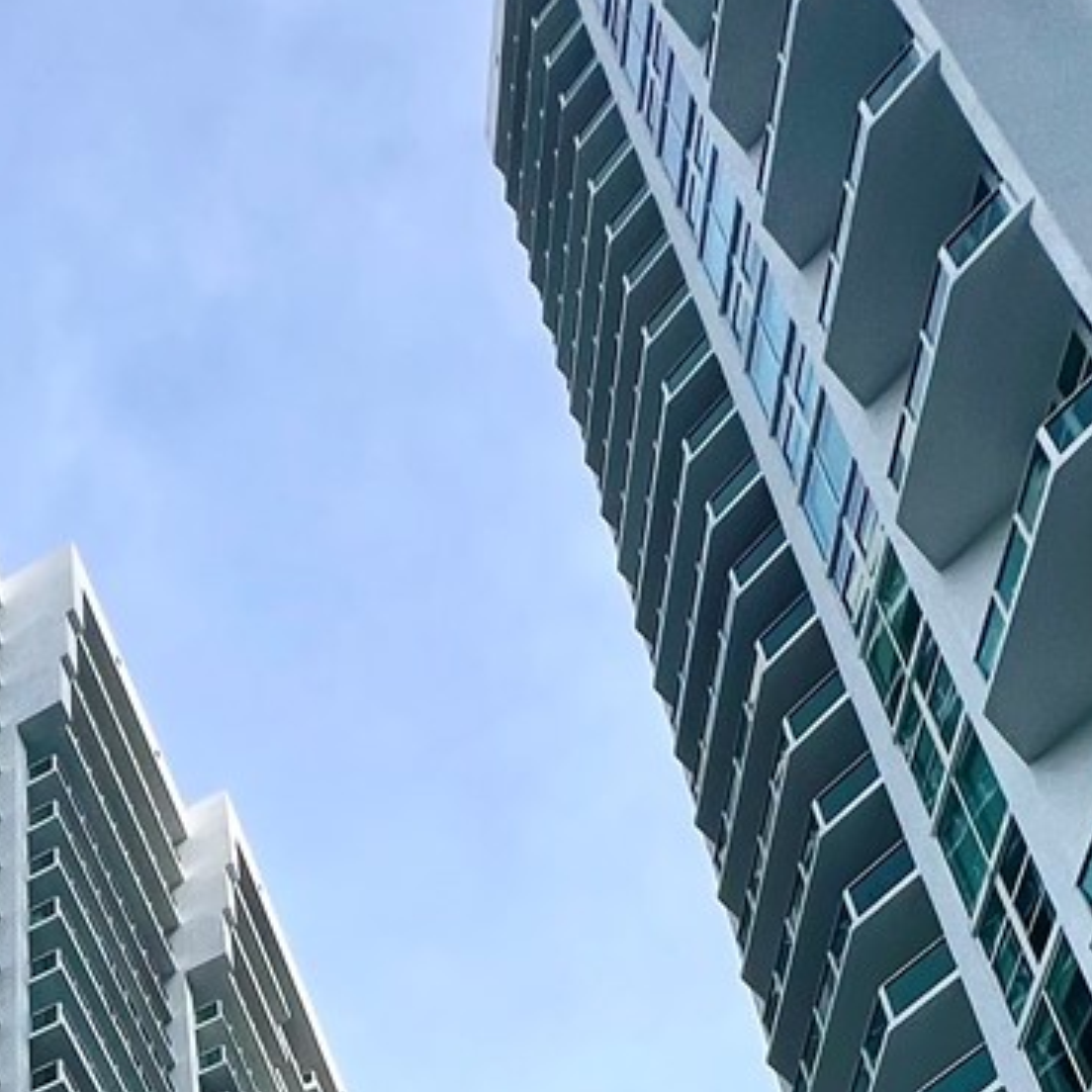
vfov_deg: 21.8
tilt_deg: +29.0
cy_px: 1958
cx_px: -86
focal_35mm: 50
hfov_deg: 30.7
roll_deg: -2.8
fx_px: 1785
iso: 32
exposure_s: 1/528
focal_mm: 1.57
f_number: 1.8
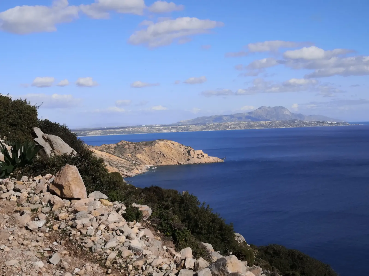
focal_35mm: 54
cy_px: 138
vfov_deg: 27.0
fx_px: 576
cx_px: 184
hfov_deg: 35.5
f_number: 1.6
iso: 50
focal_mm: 3.95
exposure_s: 1/3774
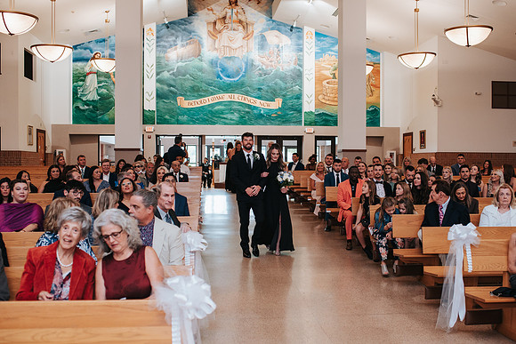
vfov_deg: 32.4
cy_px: 182
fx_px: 593
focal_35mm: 41
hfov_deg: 47.0
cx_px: 274
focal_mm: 35
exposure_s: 1/125
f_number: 2.8
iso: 640
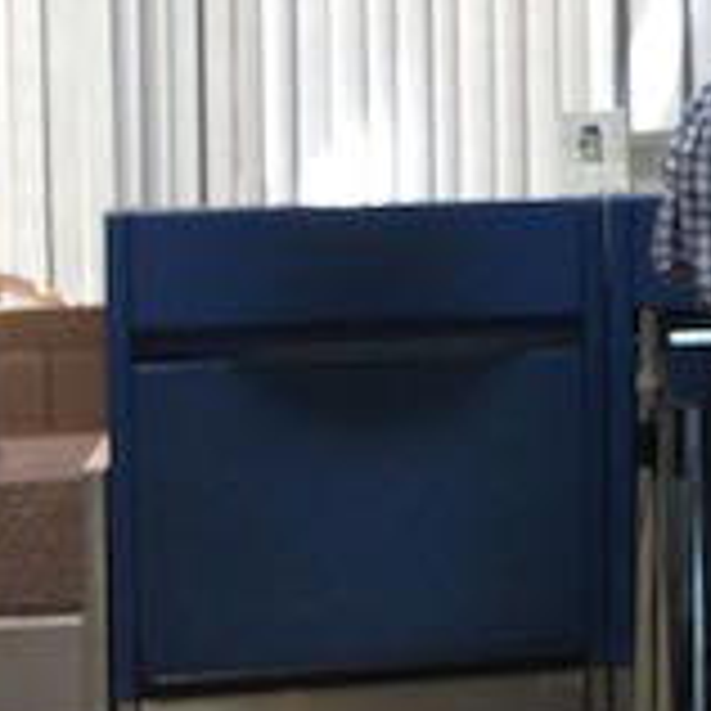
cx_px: 1454
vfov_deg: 13.4
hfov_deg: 12.0
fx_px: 2998
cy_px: 79
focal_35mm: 129
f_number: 2.4
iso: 80
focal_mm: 4.12
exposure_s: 1/20
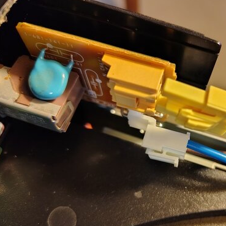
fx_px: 251
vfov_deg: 48.2
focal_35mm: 34
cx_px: 179
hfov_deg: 46.0
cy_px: 132
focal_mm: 5.56
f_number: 1.8
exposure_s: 1/40
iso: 1476
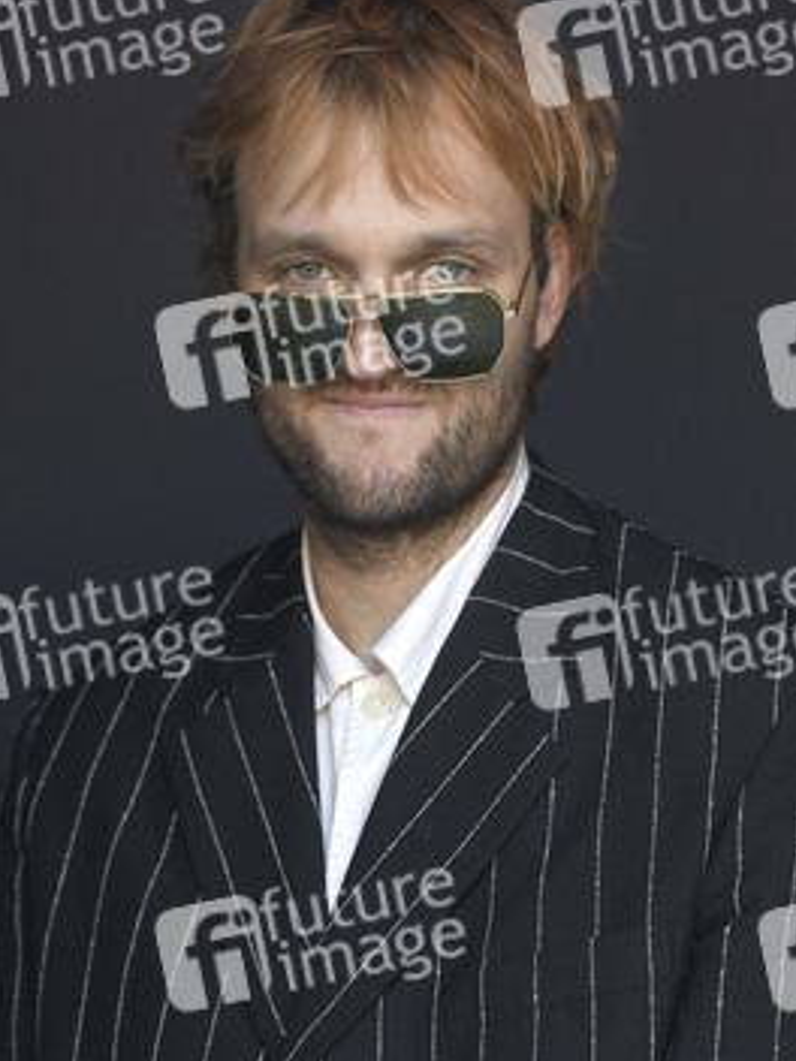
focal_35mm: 142
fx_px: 4354
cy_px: 488
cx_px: 398
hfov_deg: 10.4
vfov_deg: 13.9
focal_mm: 130
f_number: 5
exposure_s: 1/320
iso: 800
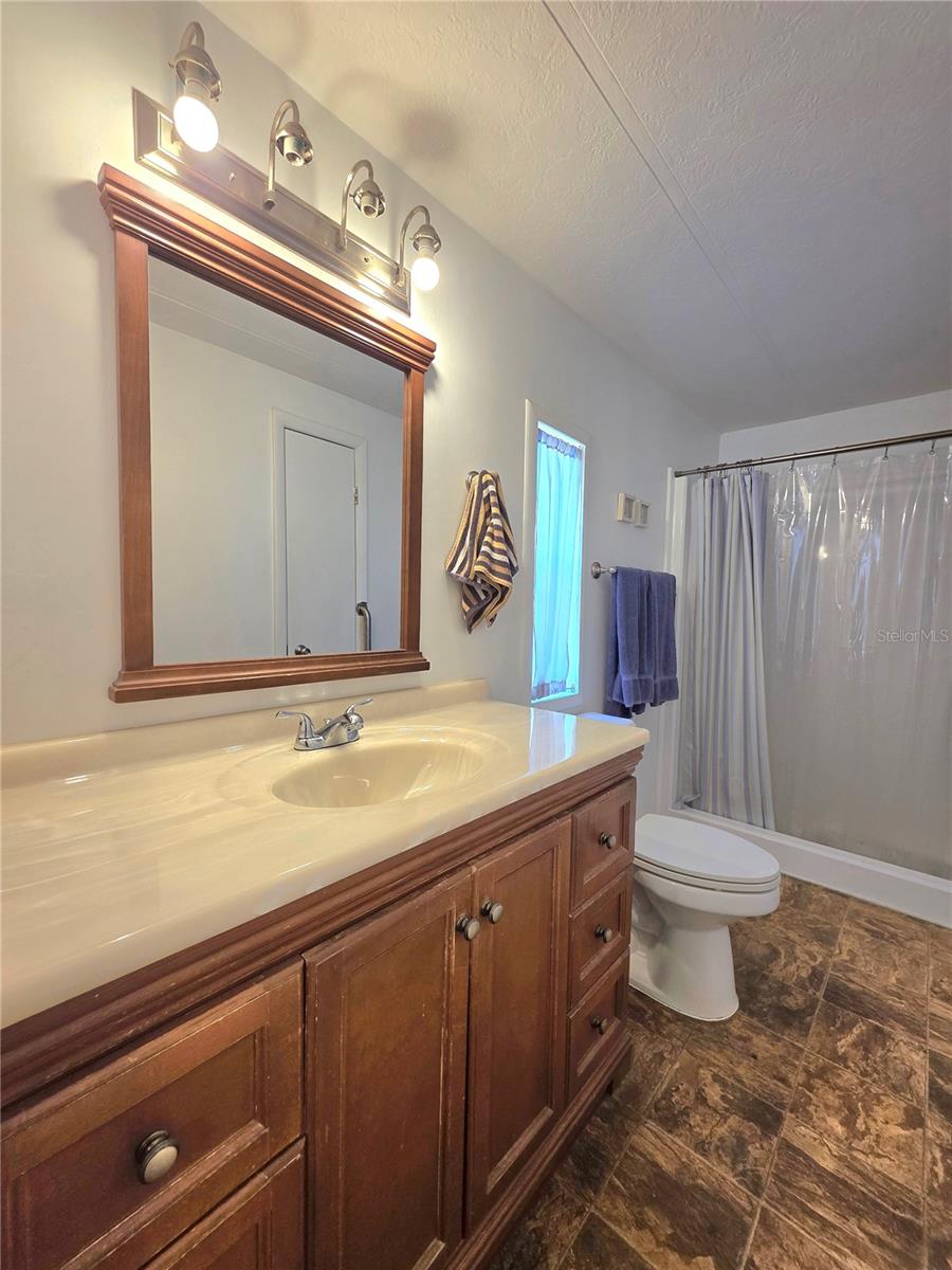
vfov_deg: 106.2
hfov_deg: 89.9
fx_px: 477
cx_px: 476
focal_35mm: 13
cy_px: 635
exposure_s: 1/120
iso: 125
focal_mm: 2.2
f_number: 1.9
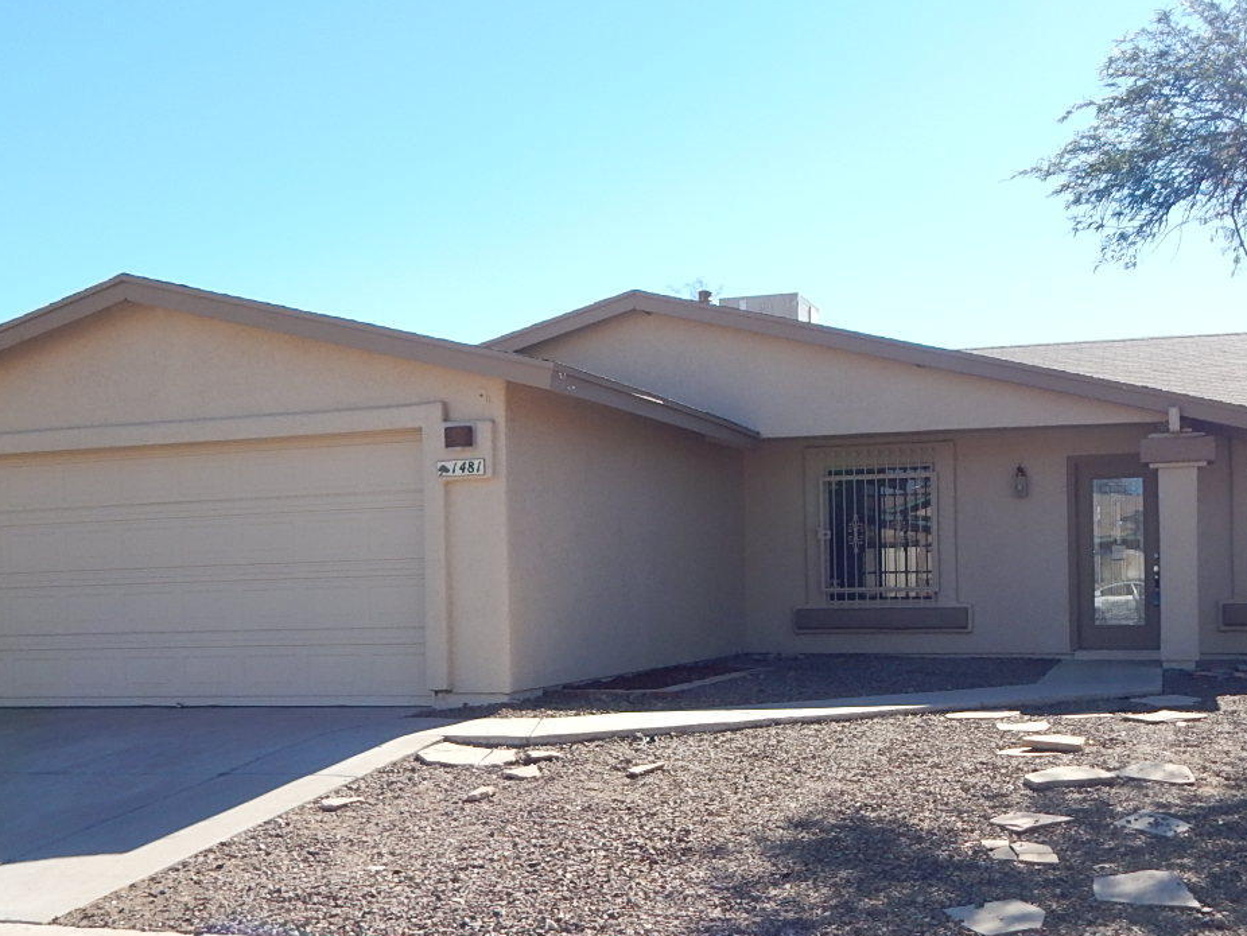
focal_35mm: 38
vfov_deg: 37.5
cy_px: 578
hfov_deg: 48.7
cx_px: 750
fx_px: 1369
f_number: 3
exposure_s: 1/1000
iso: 125
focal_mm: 4
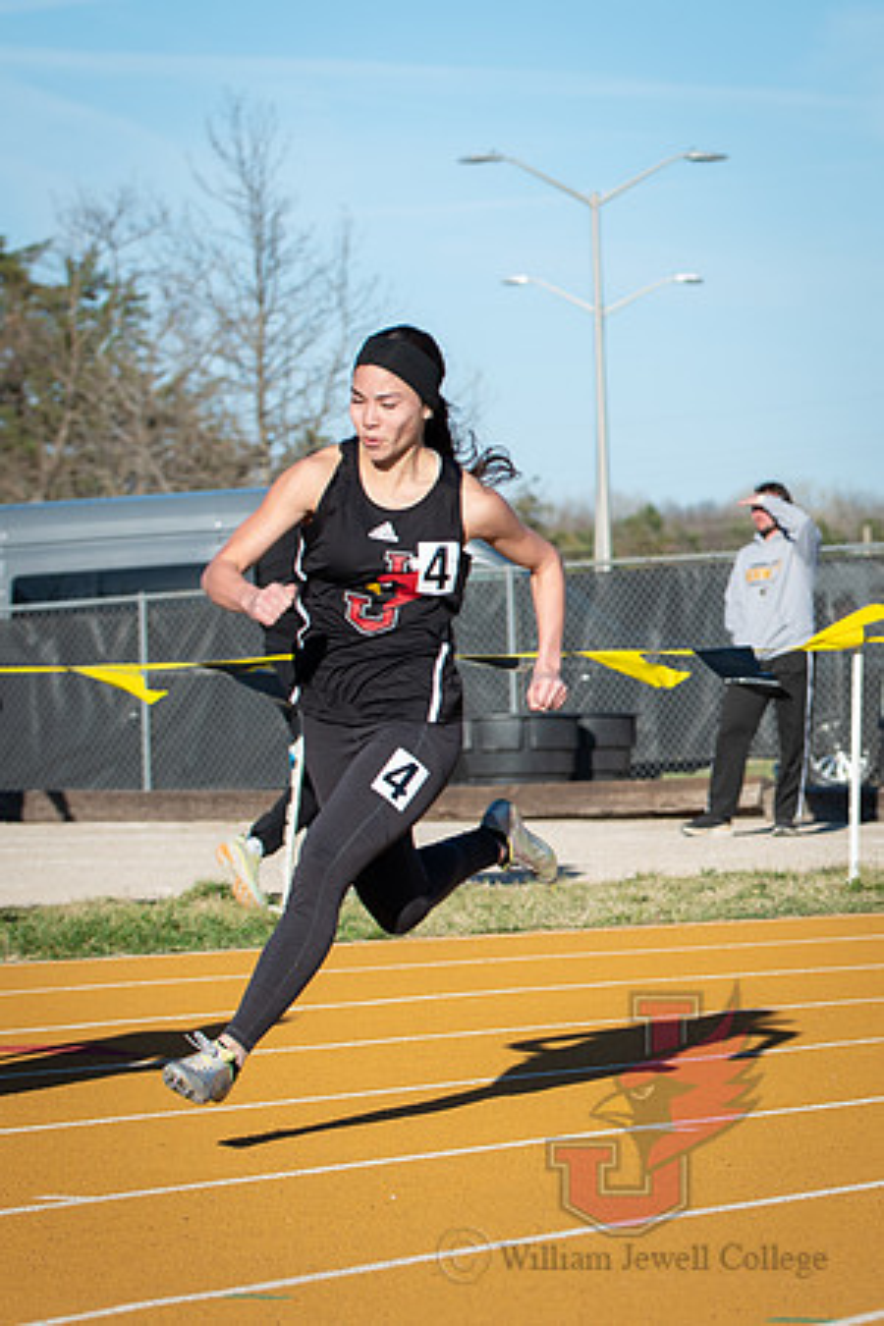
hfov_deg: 7.6
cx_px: 1127
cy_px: 574
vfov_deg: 11.5
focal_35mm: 179
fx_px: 6576
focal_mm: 70
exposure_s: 1/1250
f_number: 3.5
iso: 160
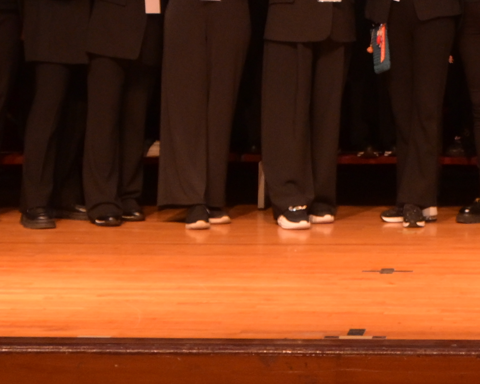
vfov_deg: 8.8
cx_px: 554
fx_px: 2379
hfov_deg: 11.3
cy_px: -353
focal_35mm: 167
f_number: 4.2
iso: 800
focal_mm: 24.5
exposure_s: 1/60
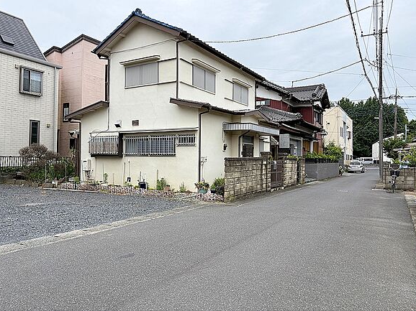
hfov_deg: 65.3
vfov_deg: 51.3
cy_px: 150
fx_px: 324
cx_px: 212
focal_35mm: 27
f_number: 1.6
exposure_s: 1/2747
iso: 50
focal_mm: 5.96
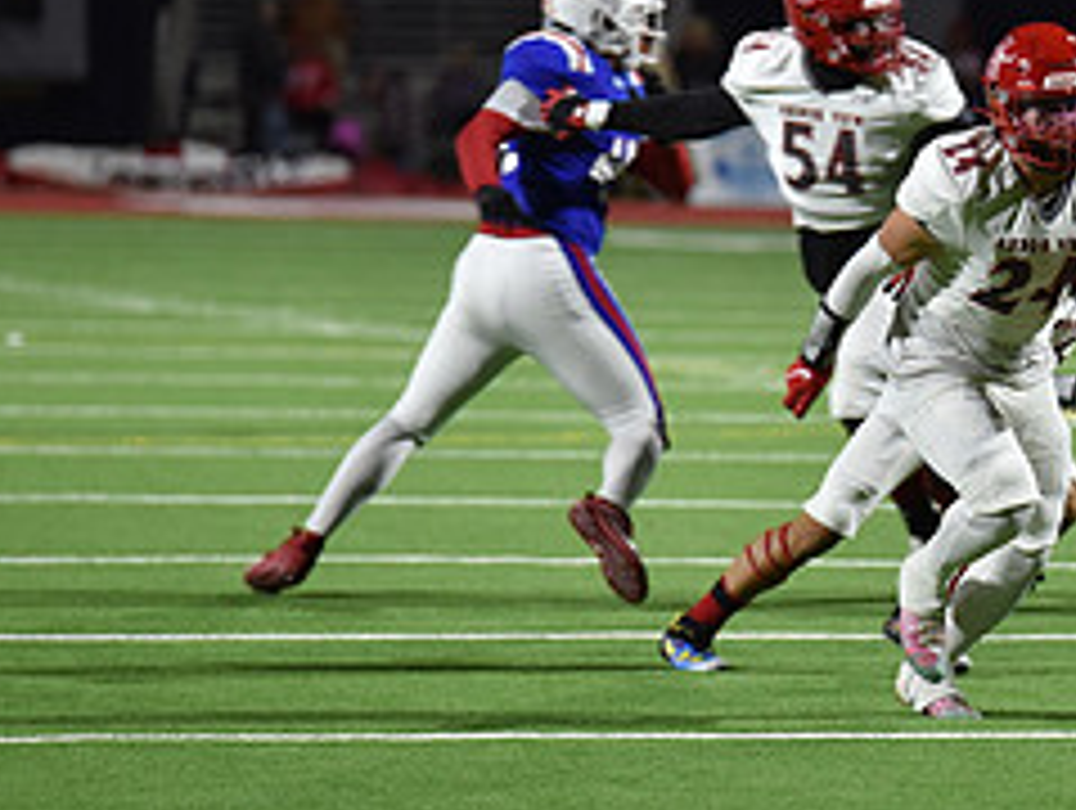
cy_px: 155
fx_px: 14507
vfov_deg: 3.2
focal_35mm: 466
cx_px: 1017
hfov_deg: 4.2
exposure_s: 1/500
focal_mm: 200
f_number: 2.8
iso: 2200
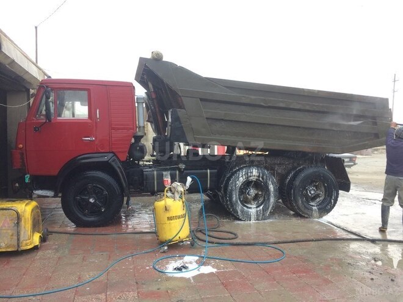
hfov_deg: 61.7
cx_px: 202
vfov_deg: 48.2
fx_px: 338
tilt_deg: -4.5
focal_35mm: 29
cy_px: 151
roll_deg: +0.7
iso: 32
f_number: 2.2
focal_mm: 4.15
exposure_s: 1/50
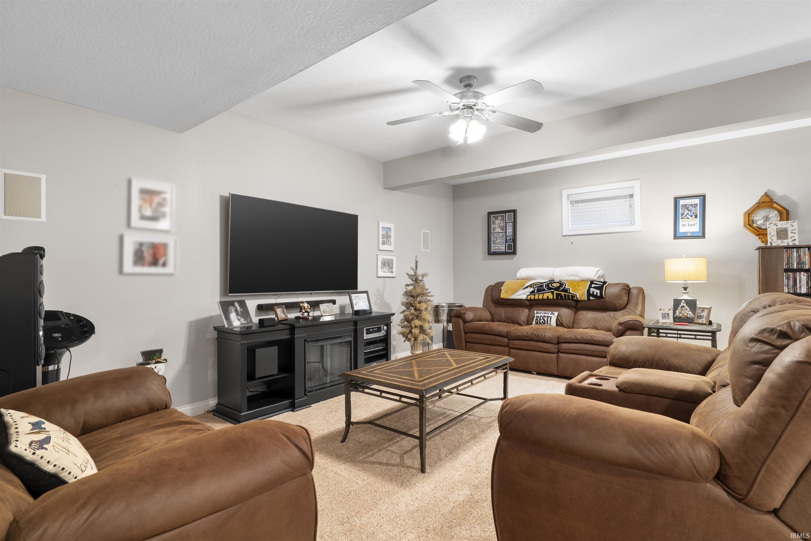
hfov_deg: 93.3
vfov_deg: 70.4
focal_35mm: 17
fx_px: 383
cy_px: 270
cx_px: 406
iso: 400
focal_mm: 17
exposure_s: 15
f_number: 7.1
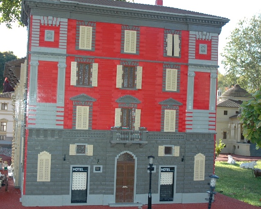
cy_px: 103
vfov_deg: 28.8
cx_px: 120
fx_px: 407
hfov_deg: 35.5
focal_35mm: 53
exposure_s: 1/250
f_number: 3.8
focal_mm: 25
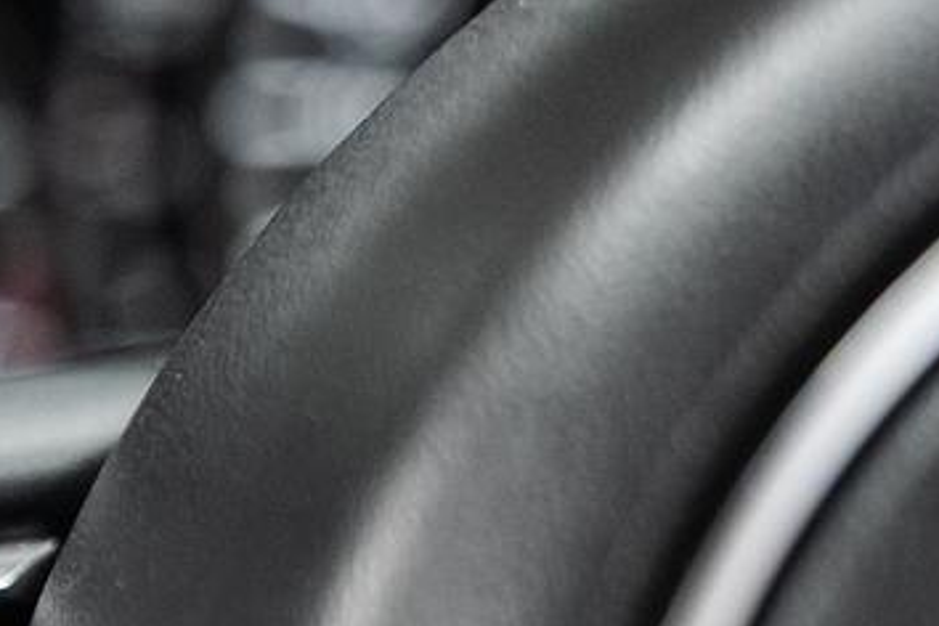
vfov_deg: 9.7
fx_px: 3599
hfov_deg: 13.5
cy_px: 933
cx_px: -674
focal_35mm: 138
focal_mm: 31.4
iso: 1000
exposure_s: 1/40
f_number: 3.5
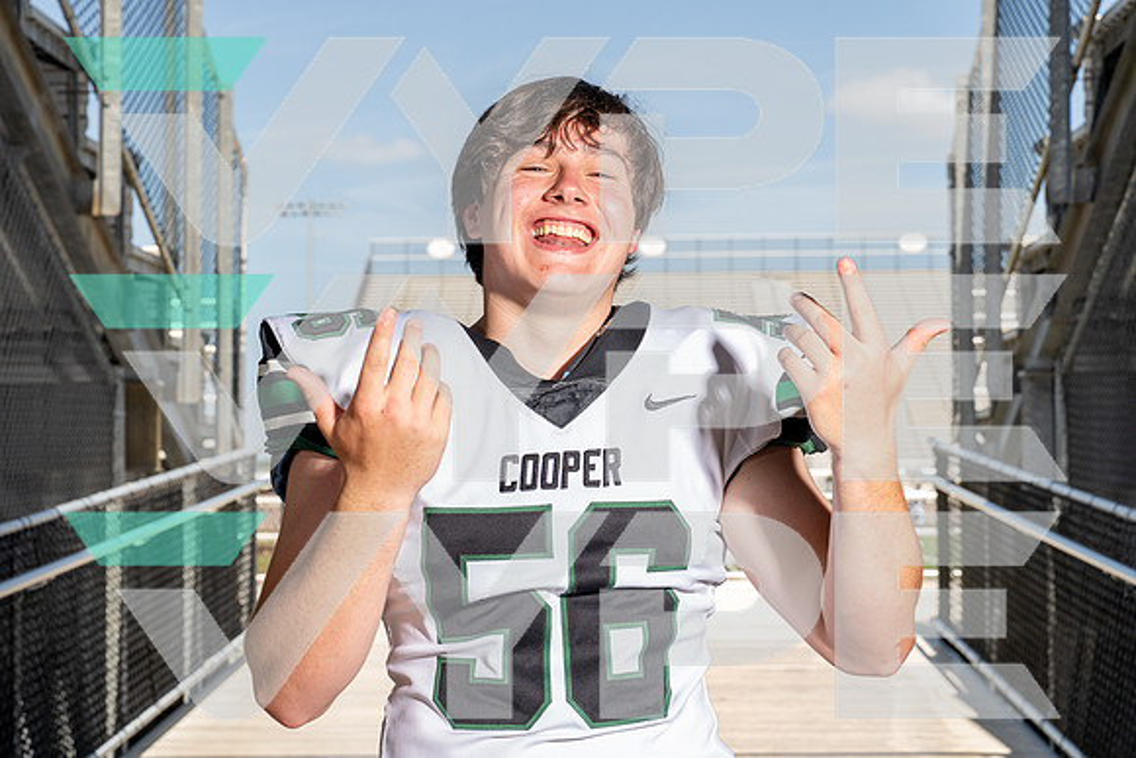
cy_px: 379
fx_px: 2209
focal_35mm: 70
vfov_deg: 19.5
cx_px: 568
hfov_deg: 28.8
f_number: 8
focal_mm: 70
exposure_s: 1/250
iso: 160
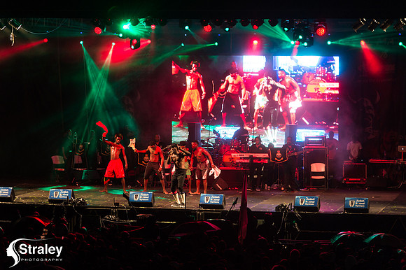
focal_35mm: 165
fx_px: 1860
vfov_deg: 8.3
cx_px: 203
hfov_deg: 12.5
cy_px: 135
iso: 3200
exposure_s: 1/200
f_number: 5.6
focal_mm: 165
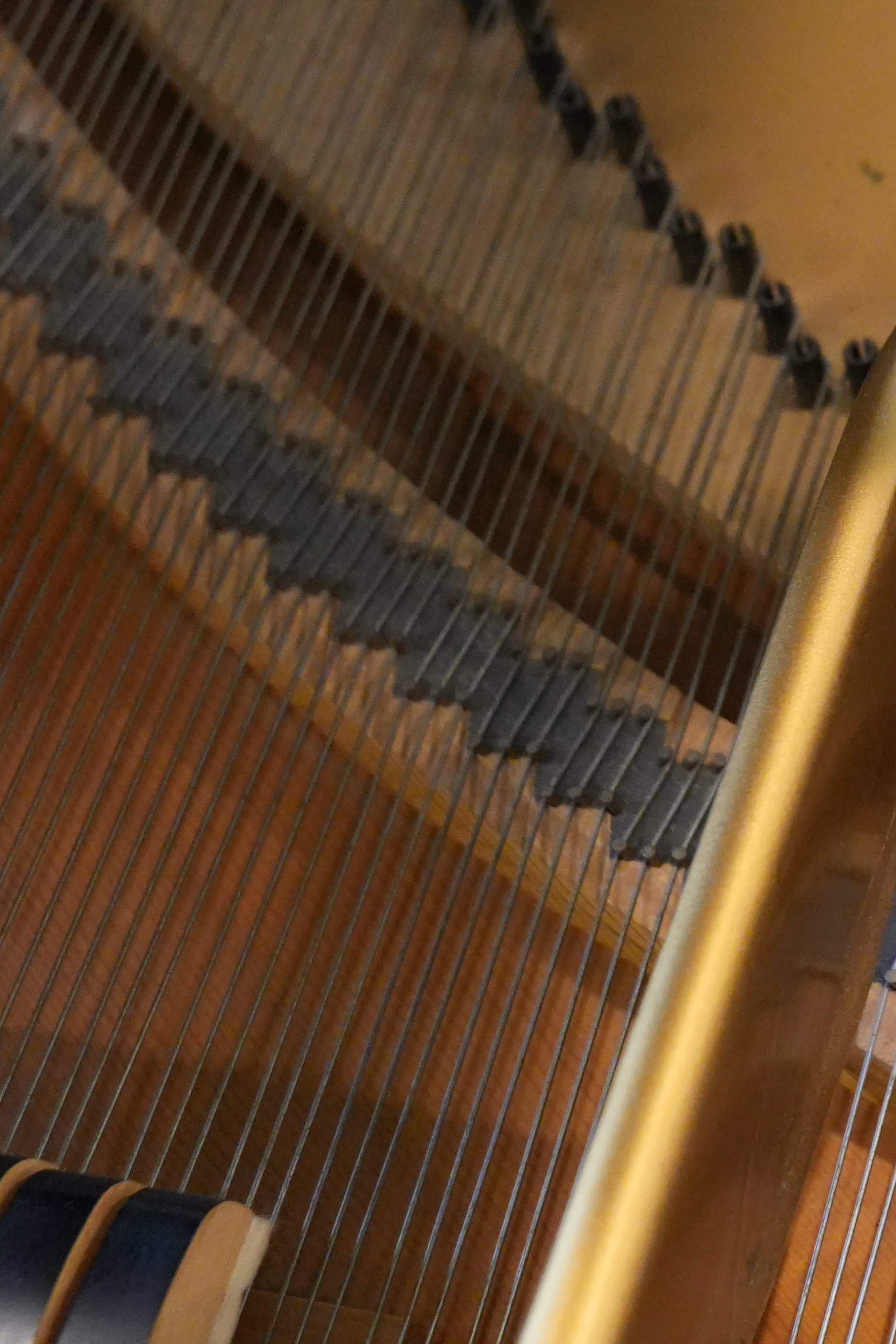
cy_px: 454
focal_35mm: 89
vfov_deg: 22.8
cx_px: 1395
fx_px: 3327
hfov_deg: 14.2
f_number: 2.8
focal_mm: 27
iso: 4000
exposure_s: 1/160
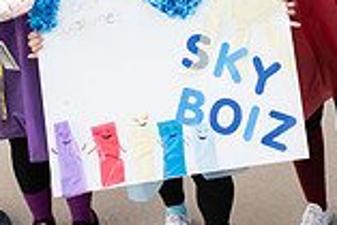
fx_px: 899
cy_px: -91
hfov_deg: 21.2
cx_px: 174
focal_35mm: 96
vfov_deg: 13.6
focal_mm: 26
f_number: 4
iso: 800
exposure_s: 1/250
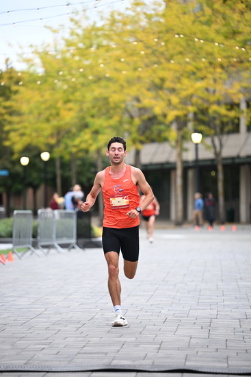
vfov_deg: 13.2
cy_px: 188
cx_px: 126
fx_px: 1620
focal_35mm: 155
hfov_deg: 8.9
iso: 1600
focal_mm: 155
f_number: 2.8
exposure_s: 1/800
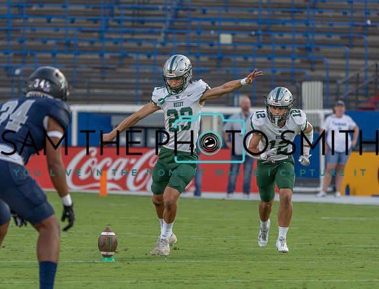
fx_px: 5151
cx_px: 188
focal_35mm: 468
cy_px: 165
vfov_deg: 3.2
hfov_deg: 4.2
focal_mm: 339
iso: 2000
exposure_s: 1/1000
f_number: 5.6
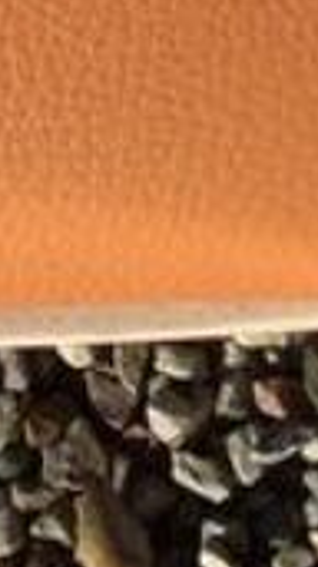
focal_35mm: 264
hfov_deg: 4.4
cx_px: -606
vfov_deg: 6.7
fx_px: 3963
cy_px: -1573
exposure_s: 1/1235
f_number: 2.4
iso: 25
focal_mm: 3.3
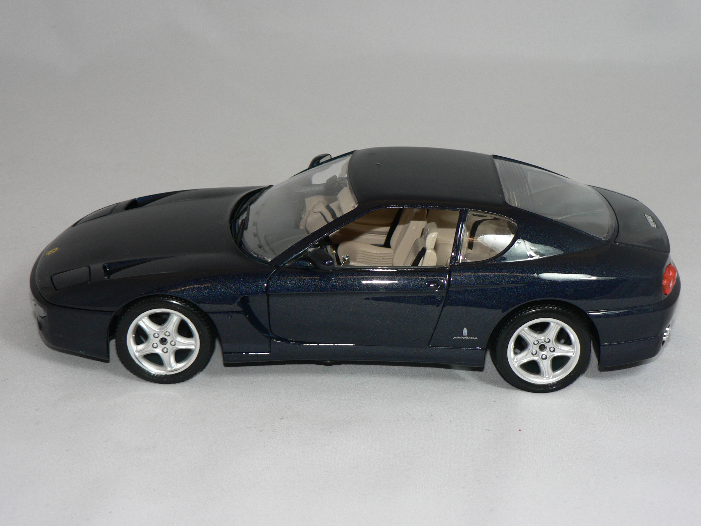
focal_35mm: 71
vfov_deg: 20.7
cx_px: 350
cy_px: 263
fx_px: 1438
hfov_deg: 27.4
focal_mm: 11.8
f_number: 3.2
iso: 80
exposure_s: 1/60
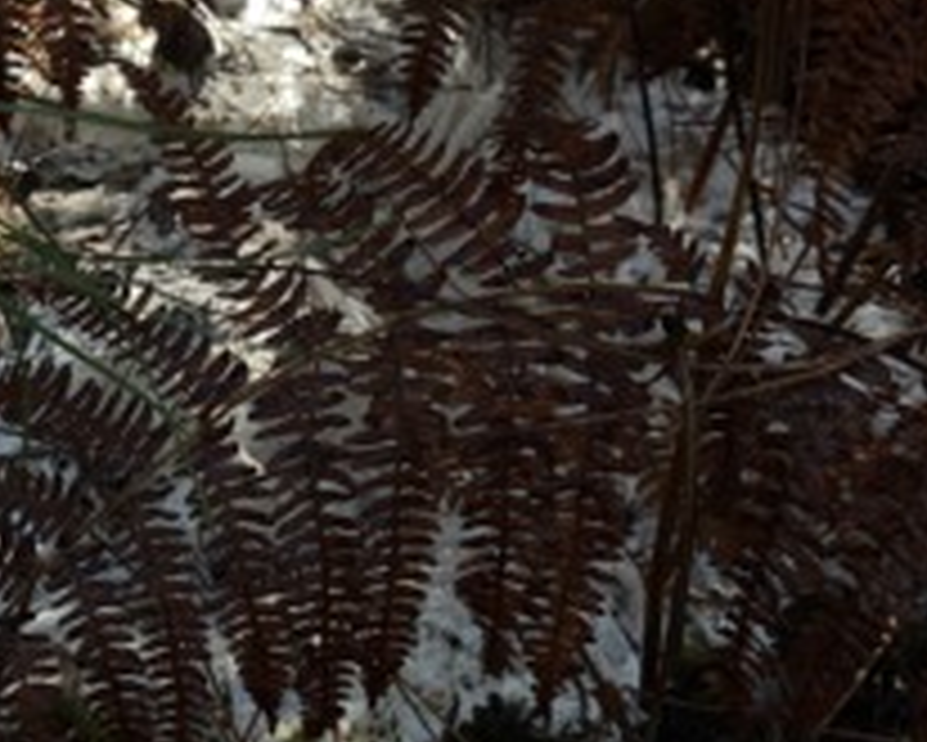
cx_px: 176
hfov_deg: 31.1
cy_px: 346
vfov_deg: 25.8
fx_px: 1619
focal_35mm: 59
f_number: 1.6
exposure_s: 1/302
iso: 50
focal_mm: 5.1
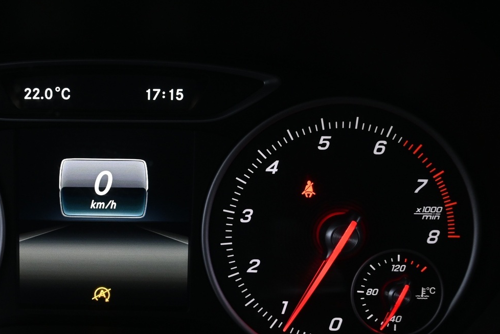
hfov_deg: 36.1
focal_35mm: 53
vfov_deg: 25.2
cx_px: 105
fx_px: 742
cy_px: 223
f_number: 4
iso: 900
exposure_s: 1/30
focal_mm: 21.5
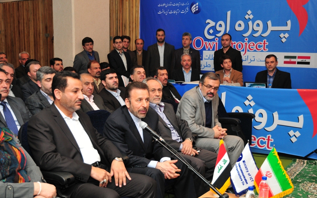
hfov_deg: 44.7
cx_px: 171
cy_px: 114
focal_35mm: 45
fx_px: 385
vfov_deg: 28.8
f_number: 4
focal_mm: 25
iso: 640
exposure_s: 1/100
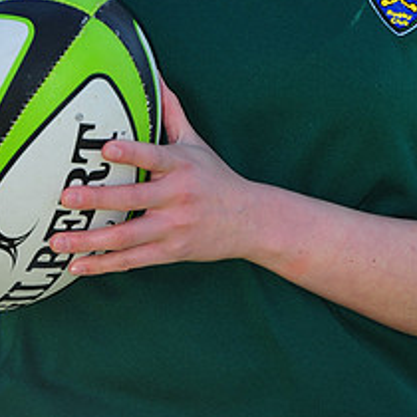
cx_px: 250
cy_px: -105
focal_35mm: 470
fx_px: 6406
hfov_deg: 3.7
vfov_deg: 3.7
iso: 200
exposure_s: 1/640
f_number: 4.5
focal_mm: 200
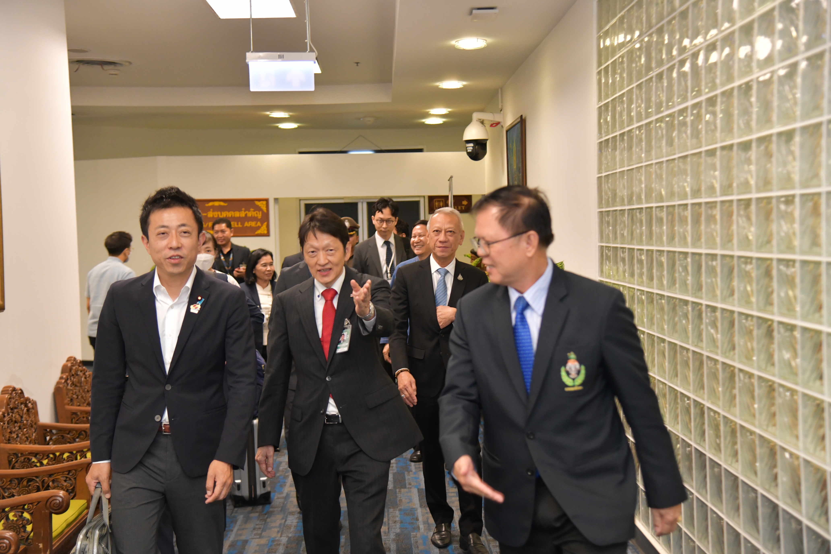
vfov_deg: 27.0
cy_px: 277
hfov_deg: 39.6
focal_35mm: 50
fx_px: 1154
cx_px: 416
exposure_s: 1/160
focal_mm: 50
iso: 2000
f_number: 4
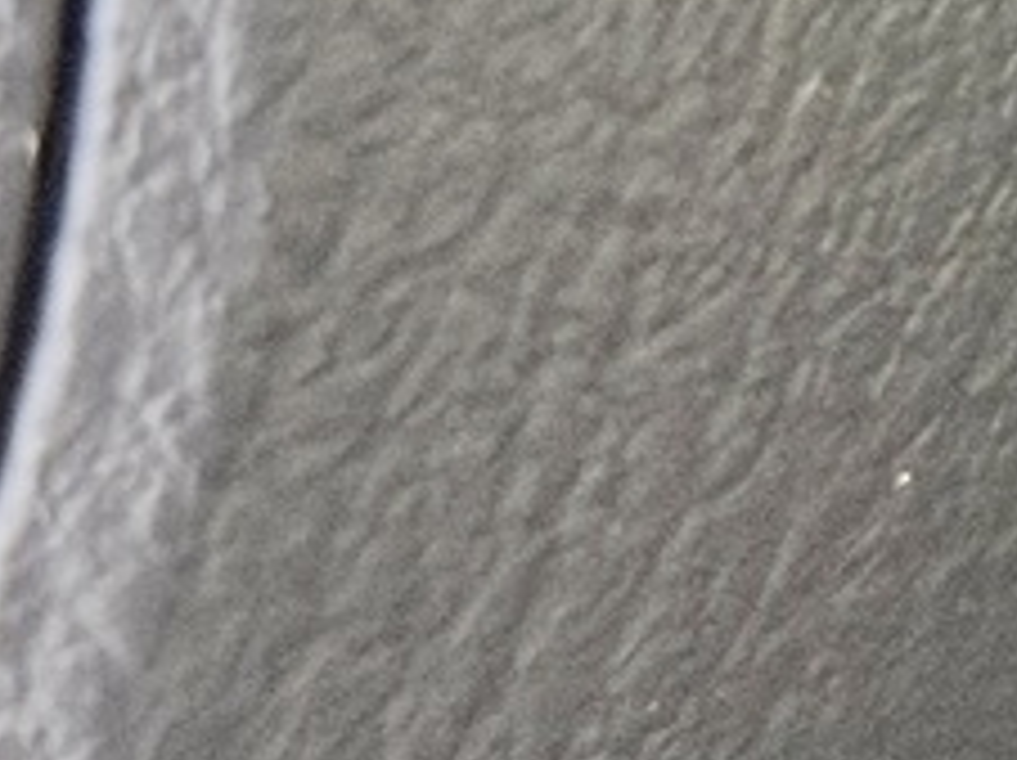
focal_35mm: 306
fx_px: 8981
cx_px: 3051
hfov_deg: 6.0
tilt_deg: -27.6
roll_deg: -8.6
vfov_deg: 4.7
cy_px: -967
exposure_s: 1/25
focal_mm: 6.76
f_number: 1.78
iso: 500
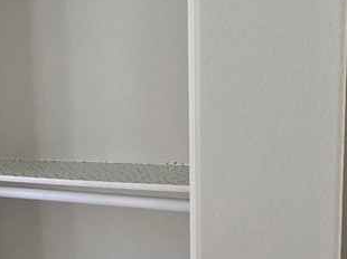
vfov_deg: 33.5
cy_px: 145
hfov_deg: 37.8
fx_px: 431
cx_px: -20
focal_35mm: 43
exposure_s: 1/100
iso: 500
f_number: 2.2
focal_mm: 2.2
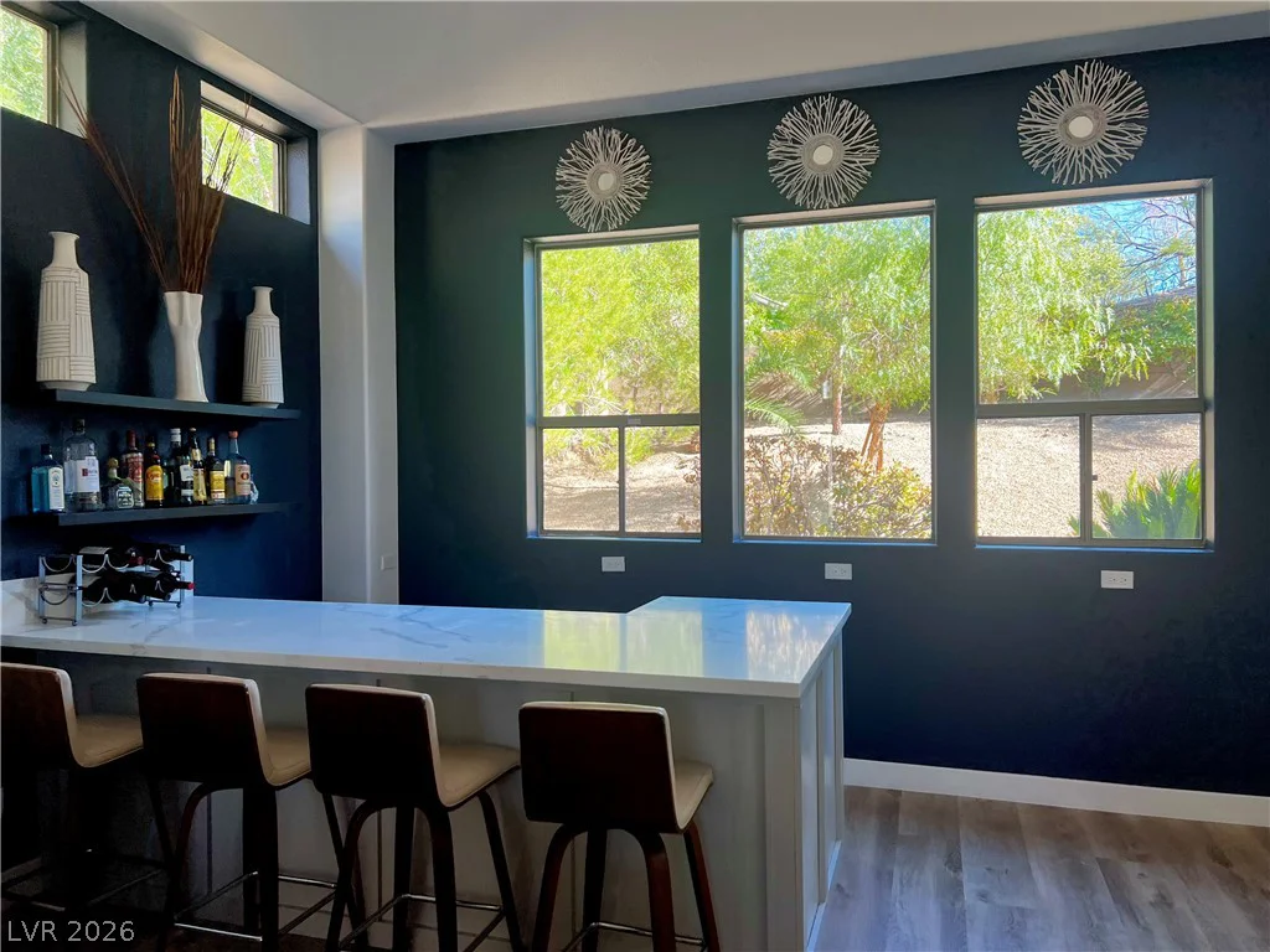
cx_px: 635
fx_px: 954
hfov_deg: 67.3
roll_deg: +1.1
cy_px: 476
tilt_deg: -0.2
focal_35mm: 26
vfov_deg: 53.1
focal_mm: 5.7
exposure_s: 1/162
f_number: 1.5
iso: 40
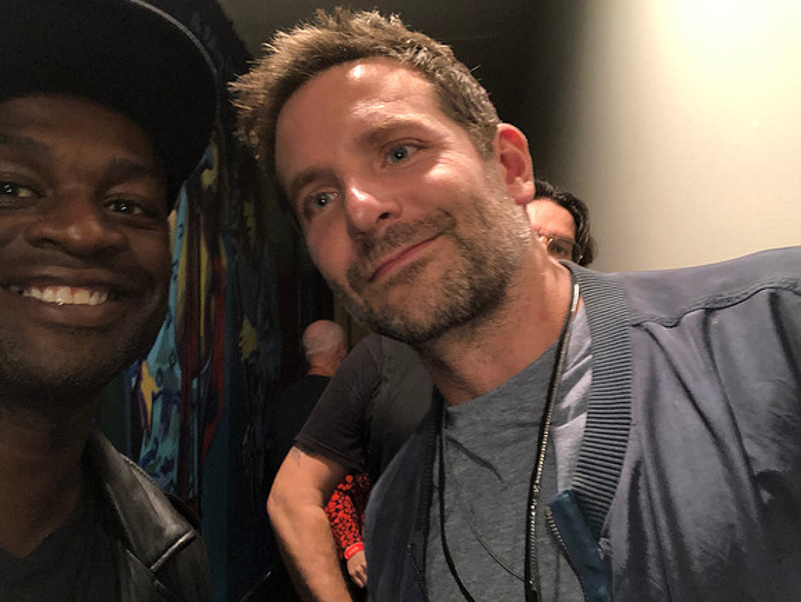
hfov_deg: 56.8
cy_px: 301
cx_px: 400
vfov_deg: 44.2
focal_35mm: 32
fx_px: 741
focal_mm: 2.87
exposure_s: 1/24
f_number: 2.2
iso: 250
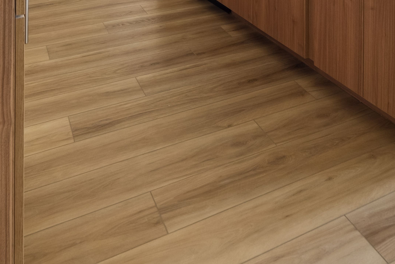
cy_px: -177
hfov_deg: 44.8
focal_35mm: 43
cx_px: 264
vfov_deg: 22.5
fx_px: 472
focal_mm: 8
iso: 250
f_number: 4
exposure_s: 1/70
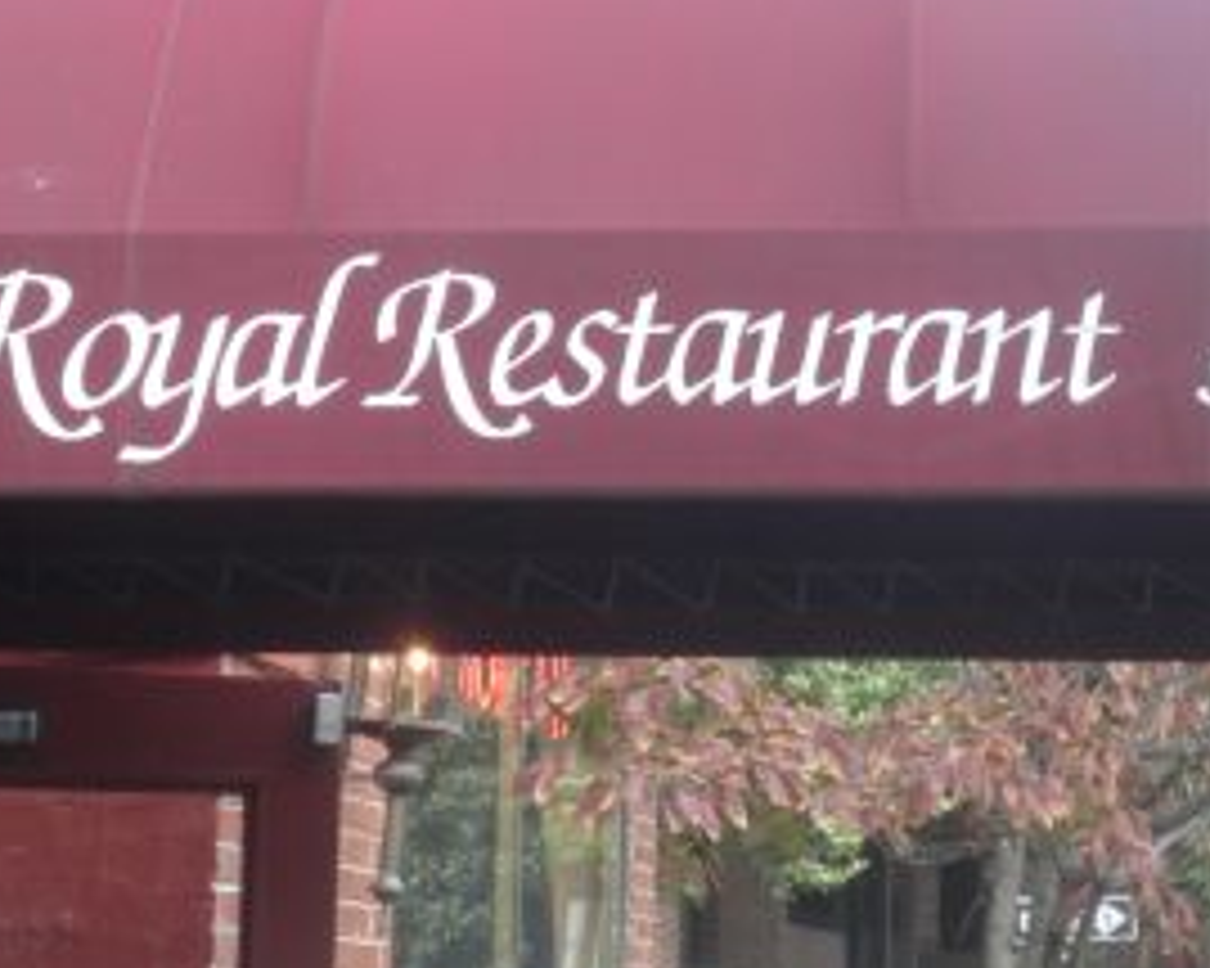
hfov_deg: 17.3
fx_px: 3974
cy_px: 446
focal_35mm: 111
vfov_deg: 13.9
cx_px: 812
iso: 126
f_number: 5
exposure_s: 1/57
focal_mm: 12.7
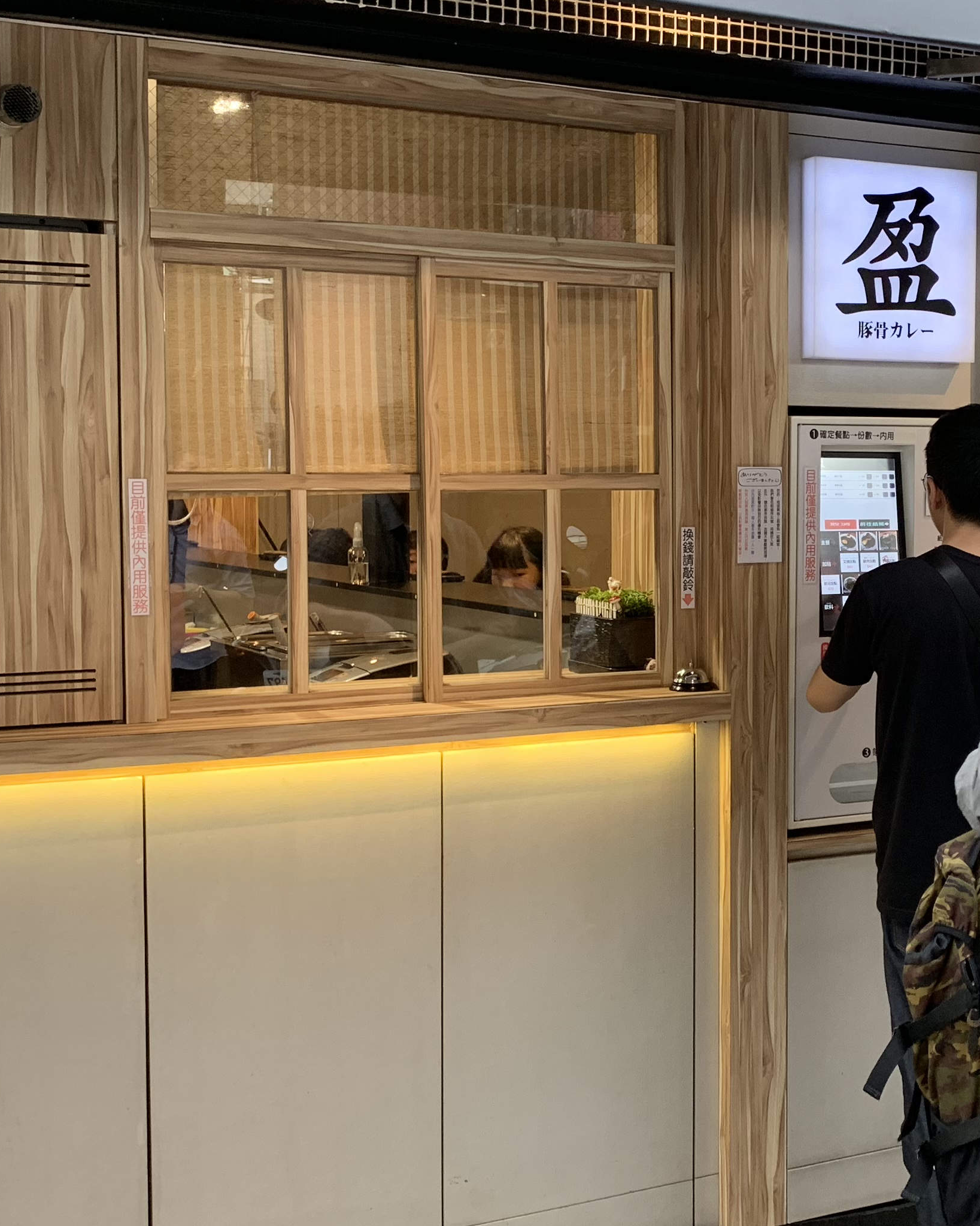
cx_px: 767
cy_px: 585
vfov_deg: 37.3
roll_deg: +0.3
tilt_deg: -4.0
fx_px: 1813
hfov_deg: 29.6
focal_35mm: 50
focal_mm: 4.25
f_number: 1.8
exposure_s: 1/60
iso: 100
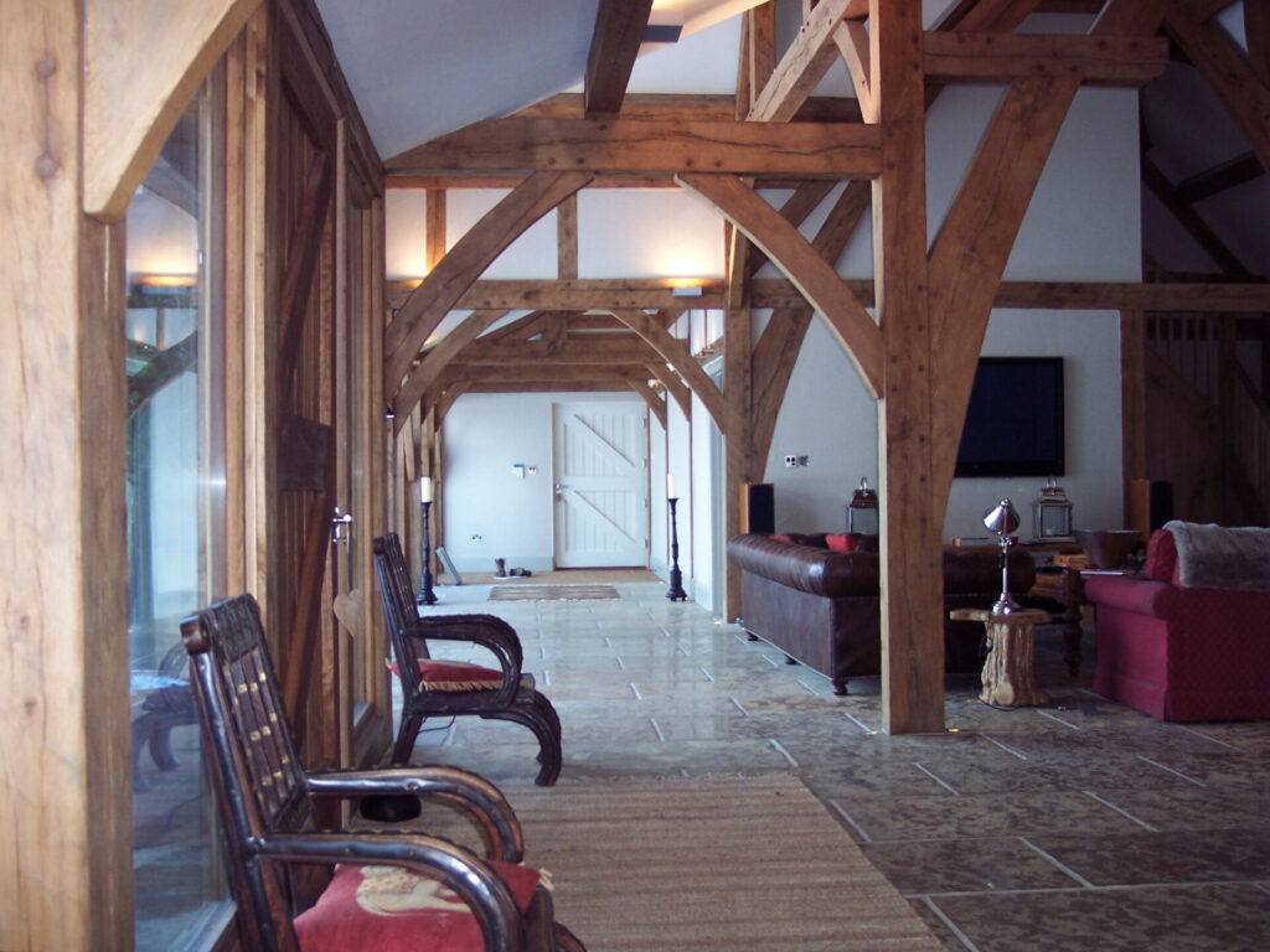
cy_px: 476
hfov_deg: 47.9
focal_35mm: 39
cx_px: 635
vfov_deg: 36.8
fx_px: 1431
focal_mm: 8
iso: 140
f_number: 2.8
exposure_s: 1/60
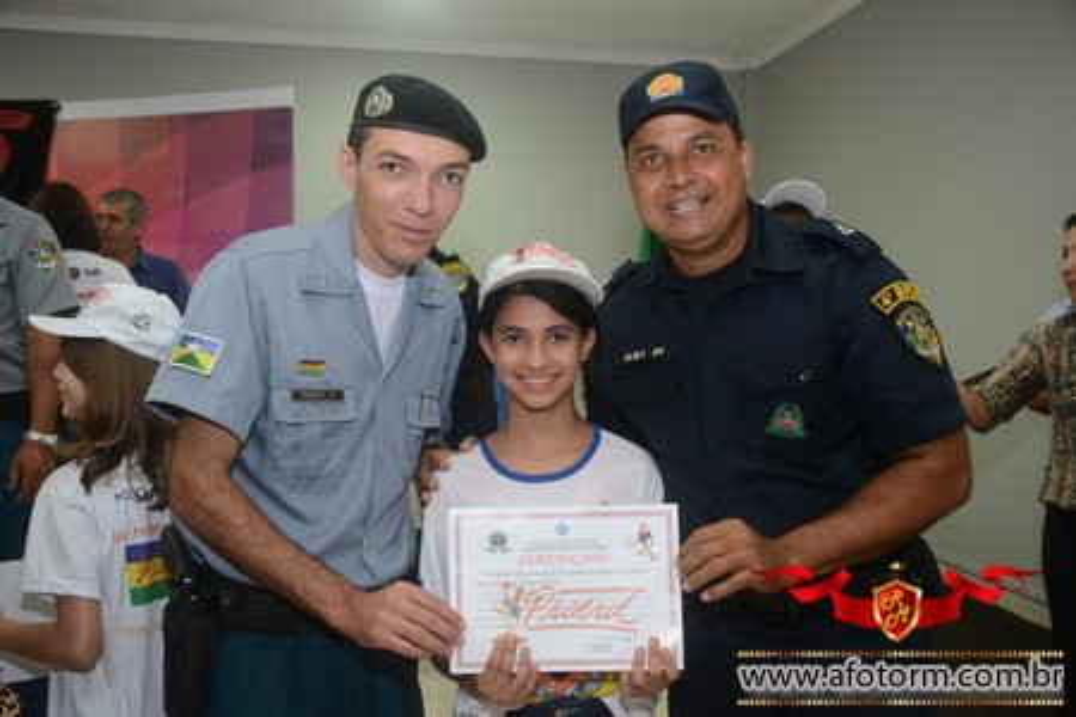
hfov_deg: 53.1
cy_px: 358
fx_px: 1076
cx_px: 538
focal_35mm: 36
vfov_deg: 36.9
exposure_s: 1/100
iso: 1600
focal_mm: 24
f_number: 3.8
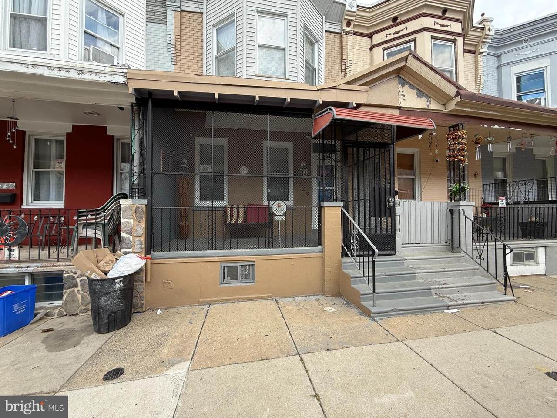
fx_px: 225
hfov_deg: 102.1
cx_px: 278
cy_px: 209
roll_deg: +0.9
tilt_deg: +2.6
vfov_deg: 85.7
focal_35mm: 14
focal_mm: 2.22
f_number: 2.2
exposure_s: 1/277
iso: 50
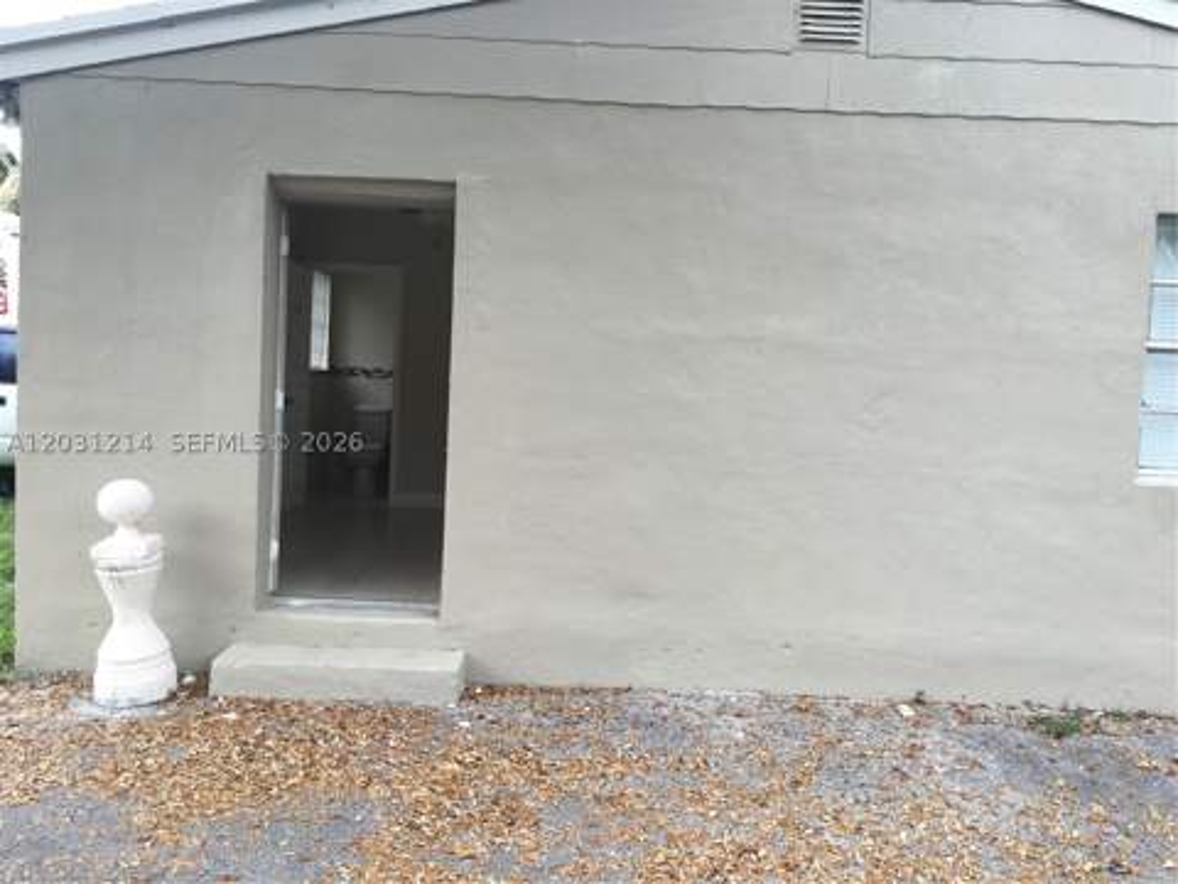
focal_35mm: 29
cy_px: 442
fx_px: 987
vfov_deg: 48.2
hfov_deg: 61.7
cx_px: 589
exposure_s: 1/172
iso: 25
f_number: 2.2
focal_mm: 4.15
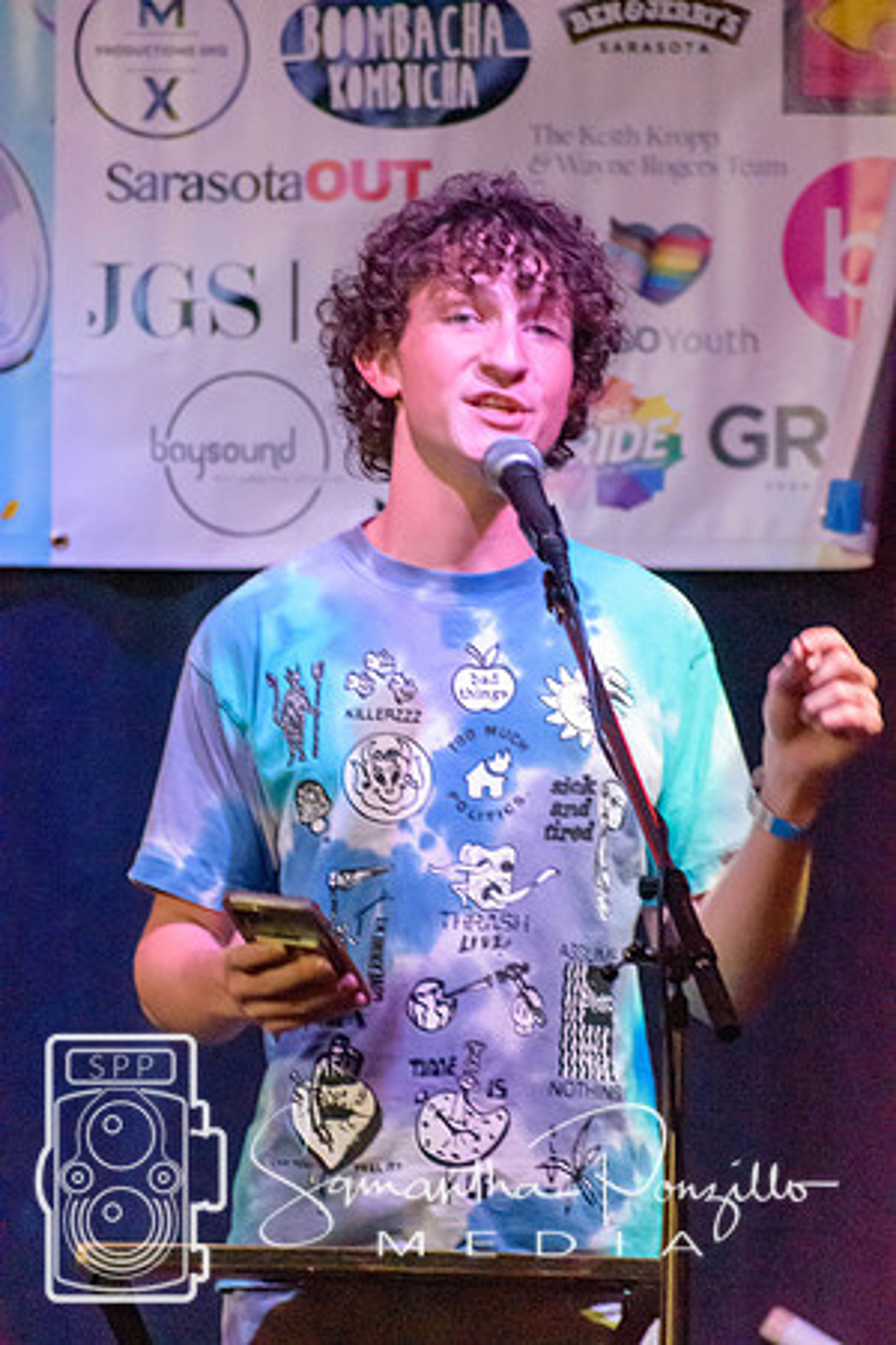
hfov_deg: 3.1
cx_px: 448
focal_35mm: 450
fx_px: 16799
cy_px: 672
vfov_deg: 4.6
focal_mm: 300
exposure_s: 1/200
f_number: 6.3
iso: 12800
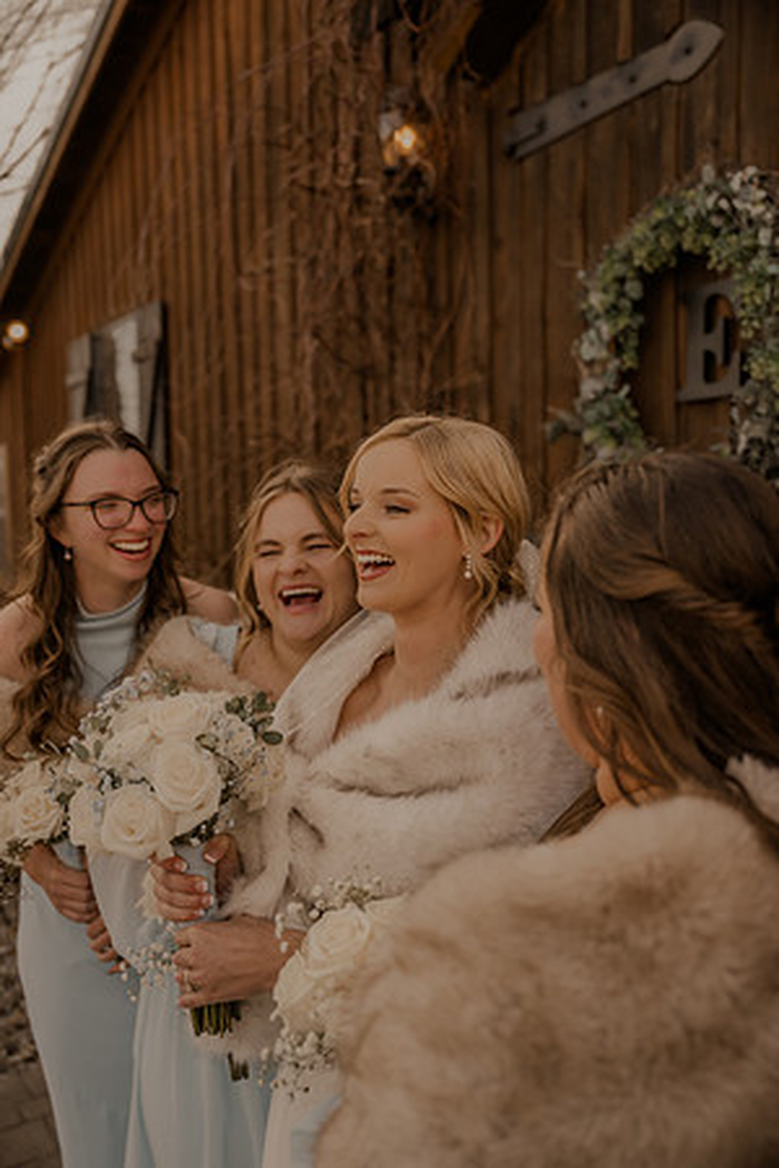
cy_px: 584
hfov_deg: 40.0
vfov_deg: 57.2
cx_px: 390
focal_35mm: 33
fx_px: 1071
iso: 125
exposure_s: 1/400
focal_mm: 33
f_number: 2.8
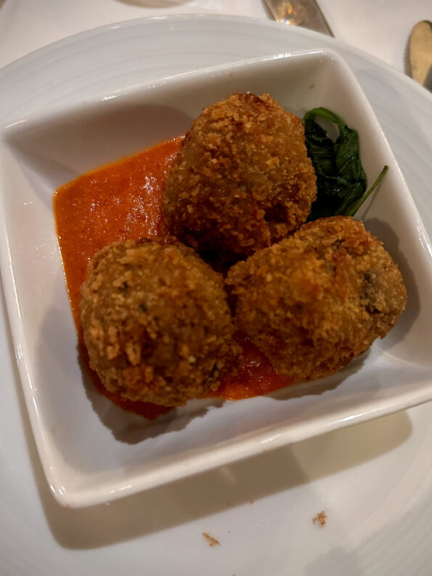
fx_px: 516
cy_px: 301
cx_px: 244
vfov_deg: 58.3
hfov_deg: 45.4
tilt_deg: -72.6
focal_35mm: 31
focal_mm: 6.86
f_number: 1.78
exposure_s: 1/40
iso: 640
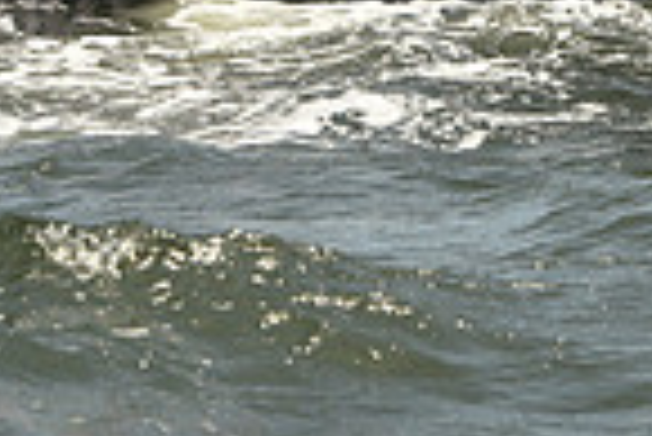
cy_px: -263
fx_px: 9427
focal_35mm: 520
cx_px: 499
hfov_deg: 4.0
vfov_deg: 2.6
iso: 250
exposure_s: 1/800
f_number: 9
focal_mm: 130
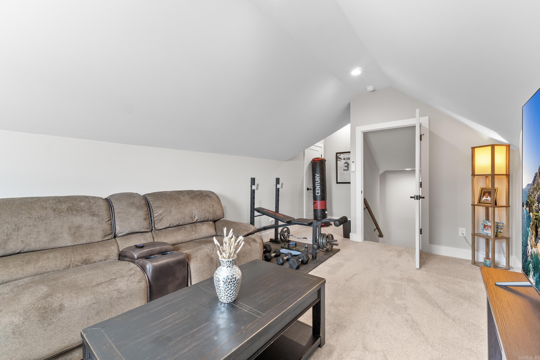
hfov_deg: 100.4
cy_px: 180
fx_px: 225
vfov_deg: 77.3
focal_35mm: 15
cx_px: 270
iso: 200
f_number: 9
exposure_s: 1.3
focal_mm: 10
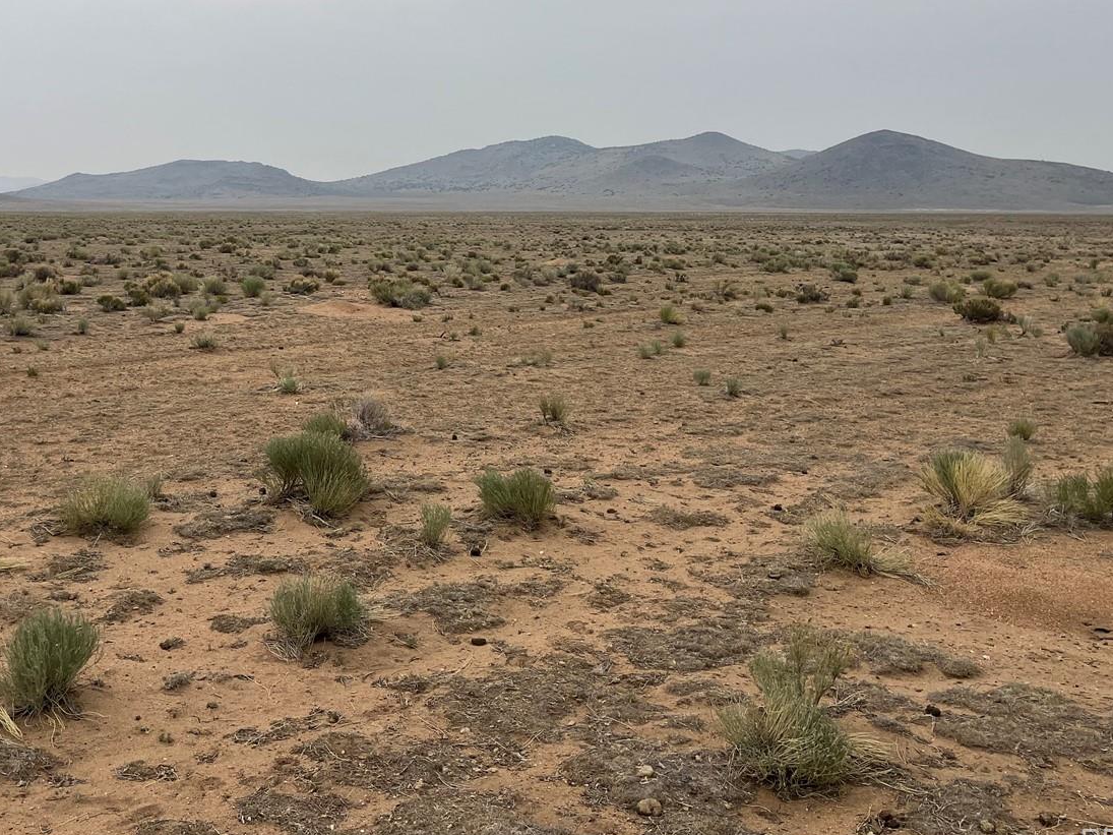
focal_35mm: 38
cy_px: 251
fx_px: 1222
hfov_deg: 48.6
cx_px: 433
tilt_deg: -2.3
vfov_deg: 37.1
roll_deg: +0.3
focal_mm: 5.1
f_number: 1.6
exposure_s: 1/6494
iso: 50
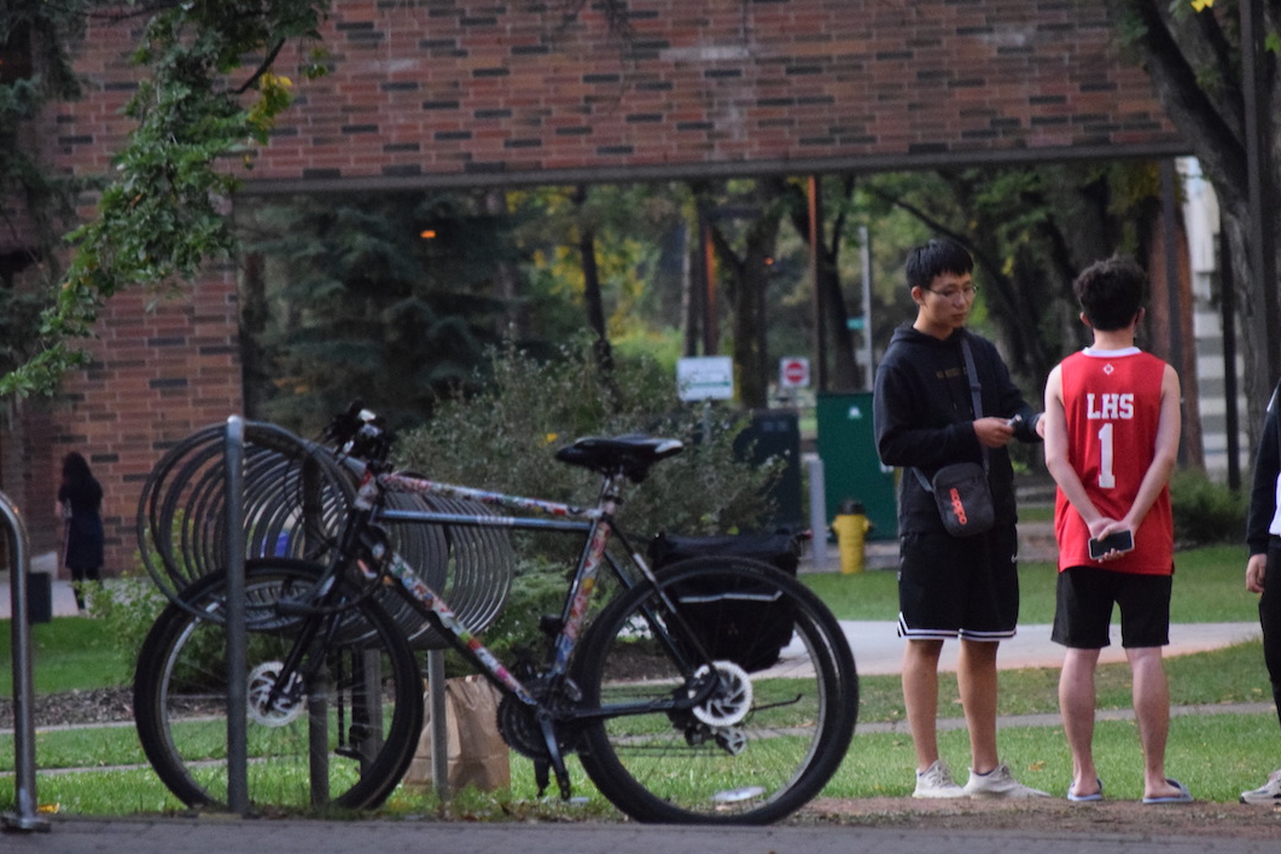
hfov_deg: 5.7
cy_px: 458
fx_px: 12878
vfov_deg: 3.8
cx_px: 768
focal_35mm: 362
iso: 6400
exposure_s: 1/200
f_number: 5.6
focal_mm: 200
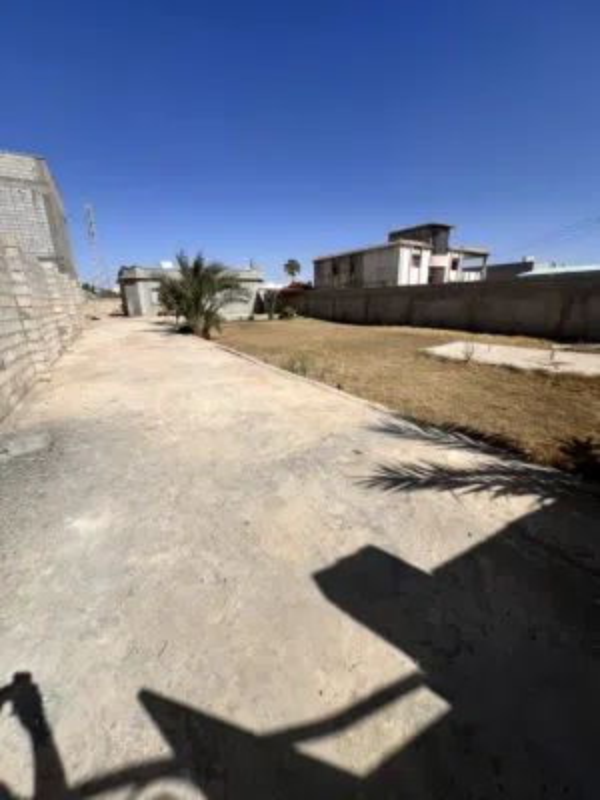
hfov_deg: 89.9
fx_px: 300
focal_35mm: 13
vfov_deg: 106.2
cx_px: 300
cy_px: 400
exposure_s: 1/3425
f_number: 1.8
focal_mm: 1.57
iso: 32
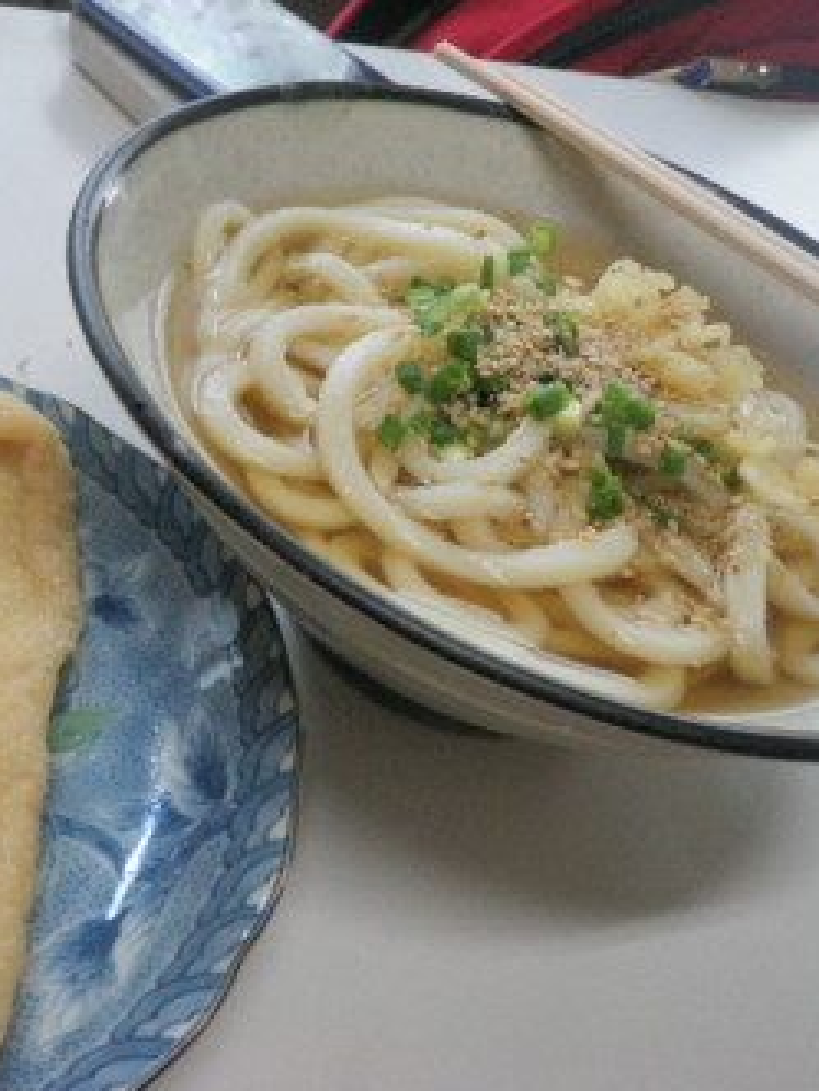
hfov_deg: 37.0
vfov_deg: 49.0
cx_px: 227
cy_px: 552
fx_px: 1199
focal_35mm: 38
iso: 160
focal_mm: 5
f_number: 3.5
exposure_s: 1/30
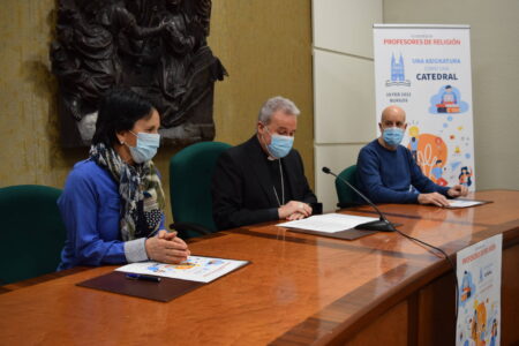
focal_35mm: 33
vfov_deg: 40.0
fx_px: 476
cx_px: 260
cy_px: 173
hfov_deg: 57.2
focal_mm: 22
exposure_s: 1/60
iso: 720
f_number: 4
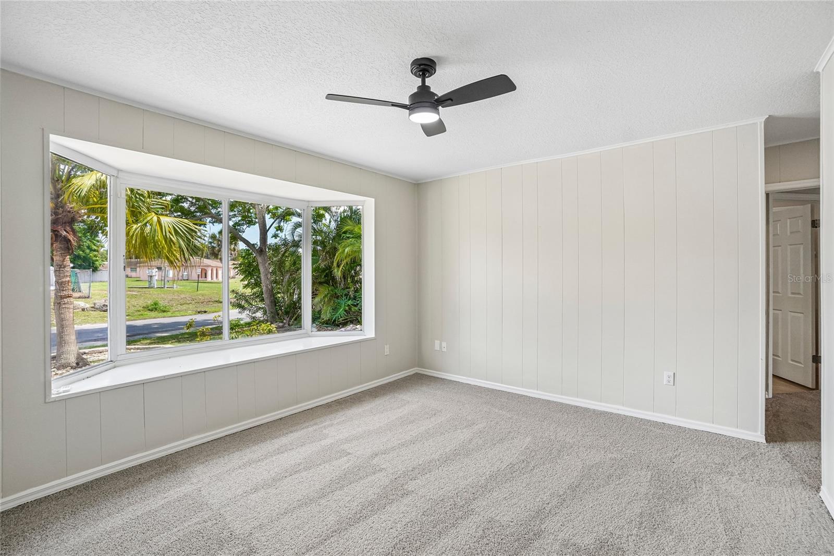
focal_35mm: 15
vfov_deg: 77.3
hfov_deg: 100.4
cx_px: 417
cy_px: 278
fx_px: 347
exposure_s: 1/30
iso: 200
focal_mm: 10
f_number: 8
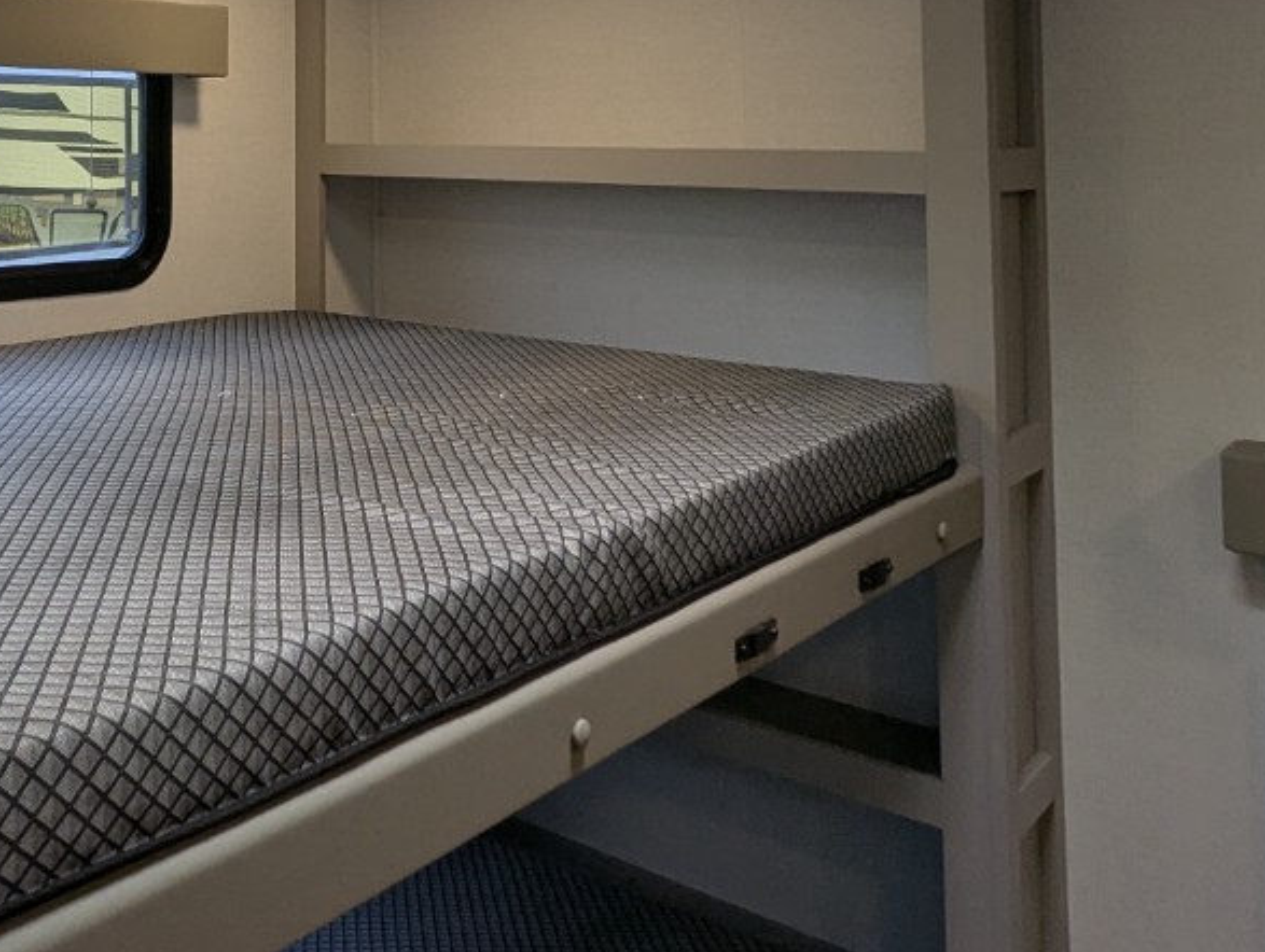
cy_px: 50
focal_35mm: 38
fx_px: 1391
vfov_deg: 35.0
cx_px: 163
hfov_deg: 45.1
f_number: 2.2
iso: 41
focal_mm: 2.35
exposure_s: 1/132
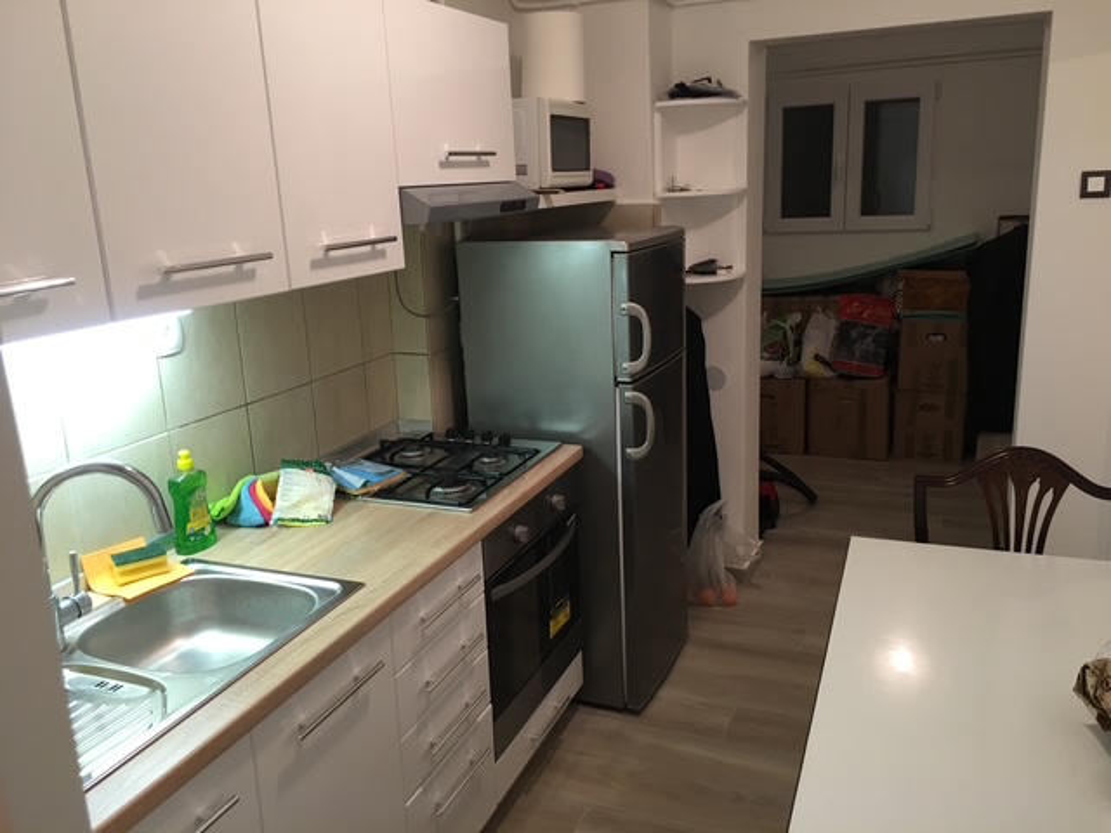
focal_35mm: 29
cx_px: 556
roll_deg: +3.7
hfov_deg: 61.7
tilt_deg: -11.9
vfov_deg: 48.2
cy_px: 416
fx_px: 931
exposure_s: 1/17
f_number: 2.2
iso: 50
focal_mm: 4.15
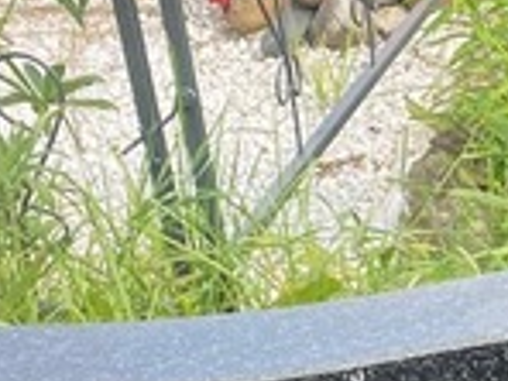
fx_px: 2069
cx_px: 916
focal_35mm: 141
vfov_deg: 9.8
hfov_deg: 12.7
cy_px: 762
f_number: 1.8
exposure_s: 1/255
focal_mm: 4.25
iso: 32
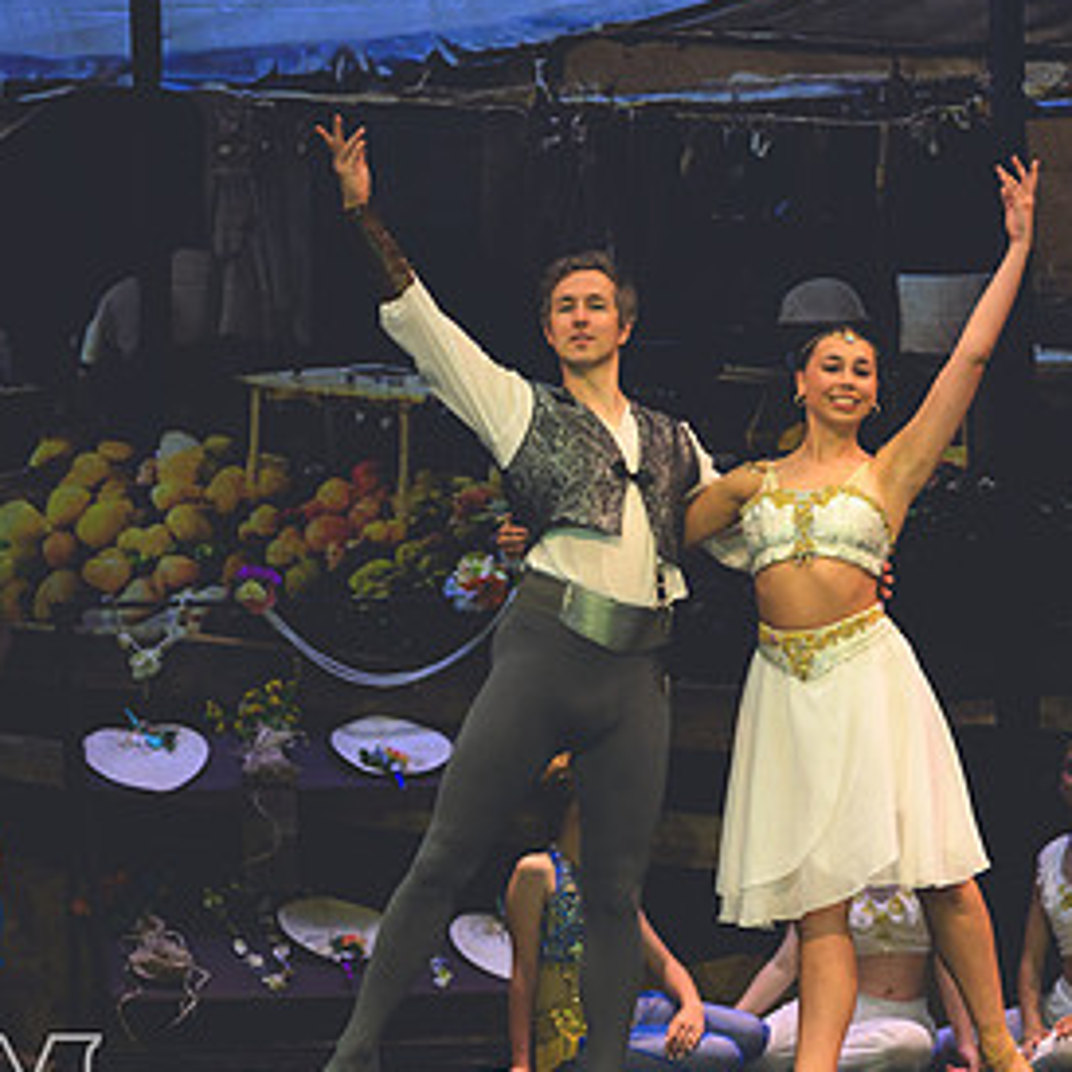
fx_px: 14190
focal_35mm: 405
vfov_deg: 4.3
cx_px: 814
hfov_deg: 4.3
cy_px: 669
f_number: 2.8
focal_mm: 150
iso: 900
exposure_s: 1/500
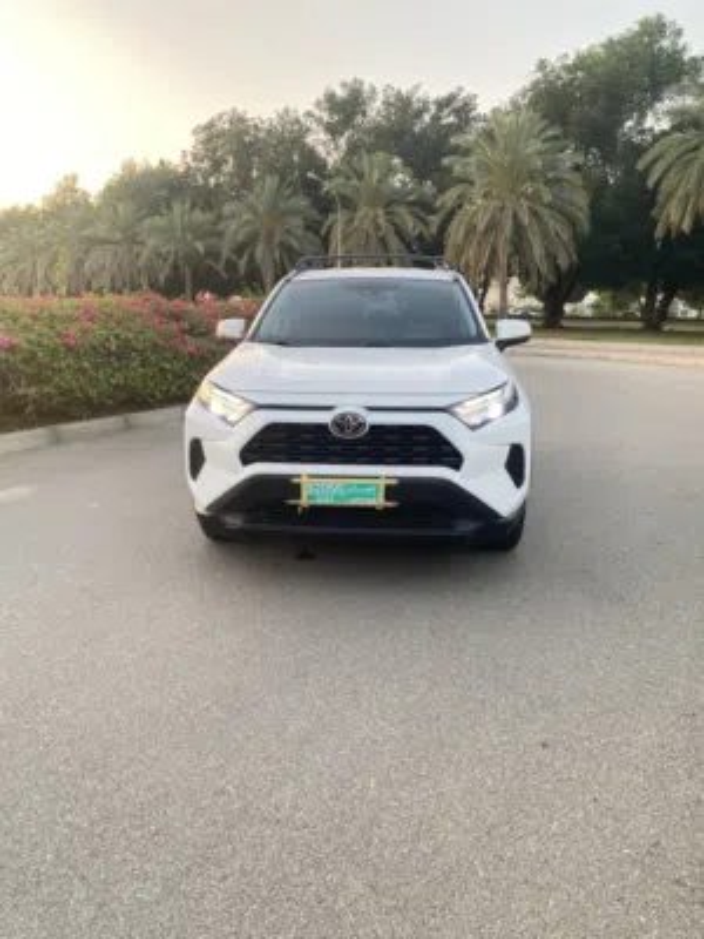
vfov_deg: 67.3
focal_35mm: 26
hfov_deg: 53.1
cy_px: 470
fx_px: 705
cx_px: 352
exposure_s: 1/121
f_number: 1.8
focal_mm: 4.25
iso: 64
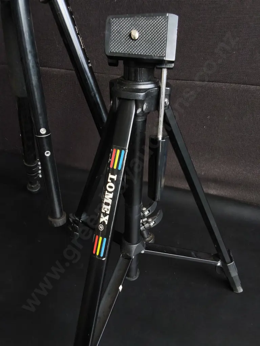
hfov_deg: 51.4
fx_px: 270
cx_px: 130
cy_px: 173
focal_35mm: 27
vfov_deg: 65.3
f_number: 2
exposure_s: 1/100
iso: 125
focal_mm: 2.87
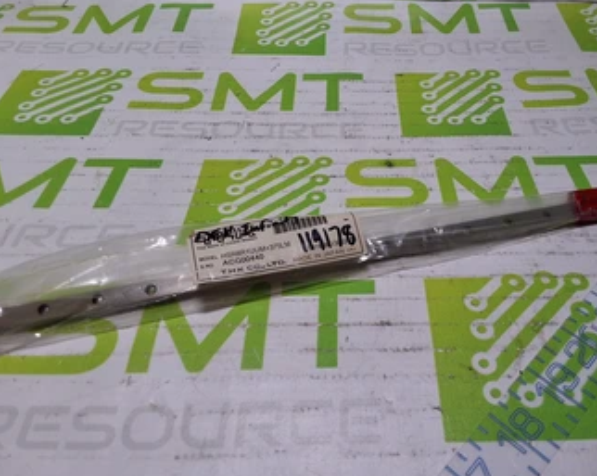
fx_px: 600
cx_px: 367
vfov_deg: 43.2
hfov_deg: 52.4
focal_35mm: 34
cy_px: 211
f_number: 1.9
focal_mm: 2.91
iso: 40
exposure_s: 1/120
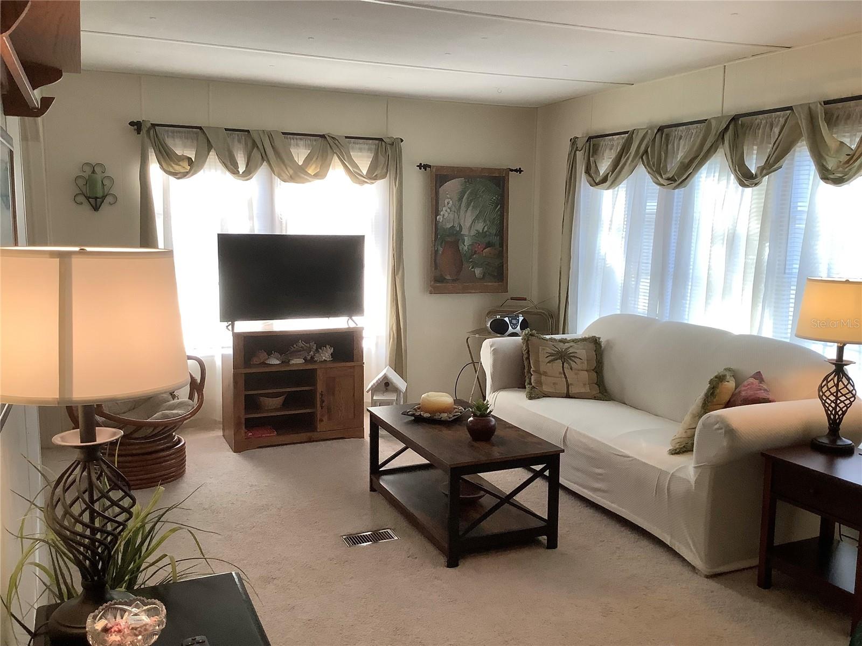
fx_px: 772
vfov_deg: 45.4
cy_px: 323
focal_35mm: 31
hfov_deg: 58.4
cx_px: 431
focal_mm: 3.3
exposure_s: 1/60
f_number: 2.4
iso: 80
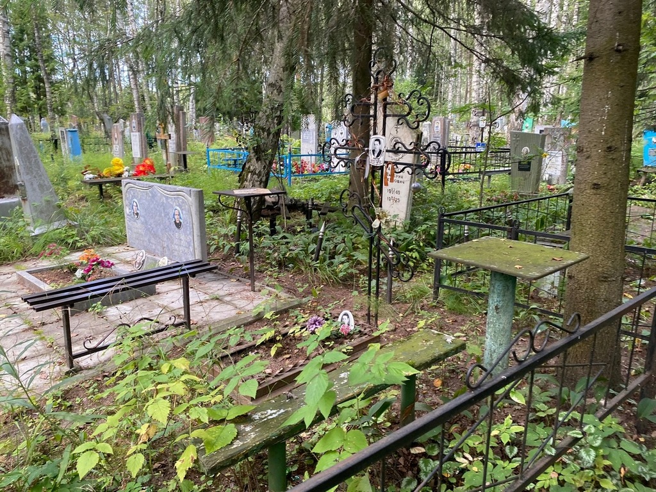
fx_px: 493
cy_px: 246
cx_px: 328
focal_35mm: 26
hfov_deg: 67.3
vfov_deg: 53.1
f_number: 1.8
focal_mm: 4.25
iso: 125
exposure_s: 1/102
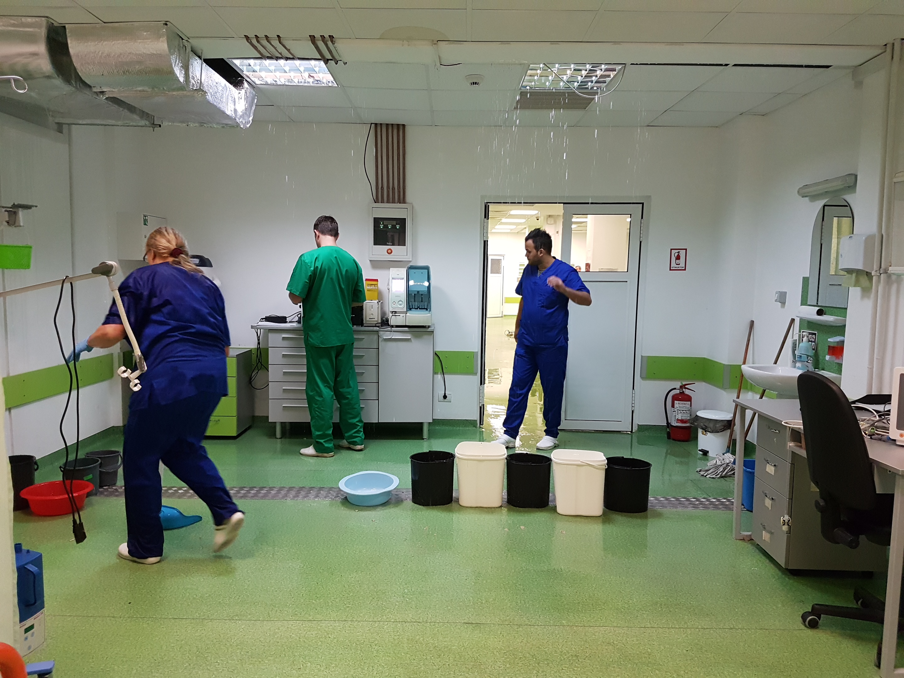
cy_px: 339
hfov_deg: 67.3
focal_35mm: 26
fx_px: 679
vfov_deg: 53.1
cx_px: 452
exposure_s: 1/100
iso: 320
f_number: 1.7
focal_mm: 4.2
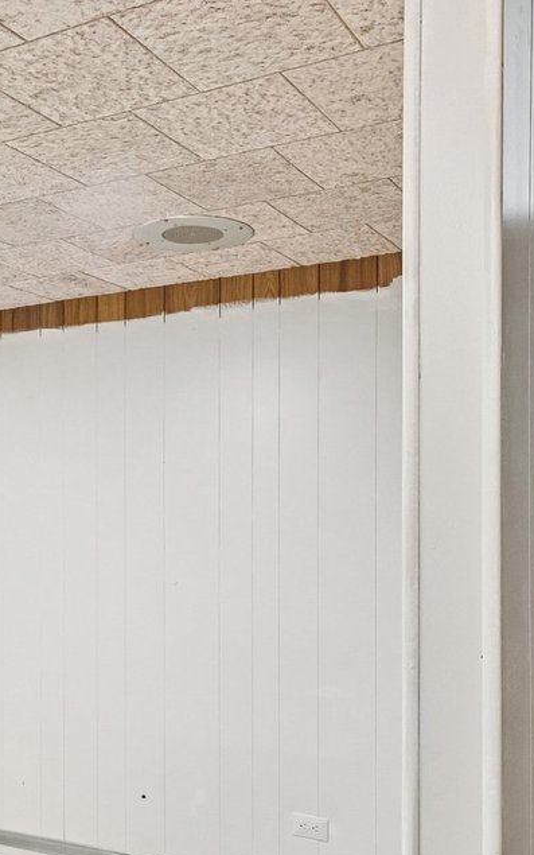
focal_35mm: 39
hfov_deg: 32.5
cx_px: 179
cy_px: 555
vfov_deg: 49.7
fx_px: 908
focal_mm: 10
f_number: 8
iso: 400
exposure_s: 1/3.33
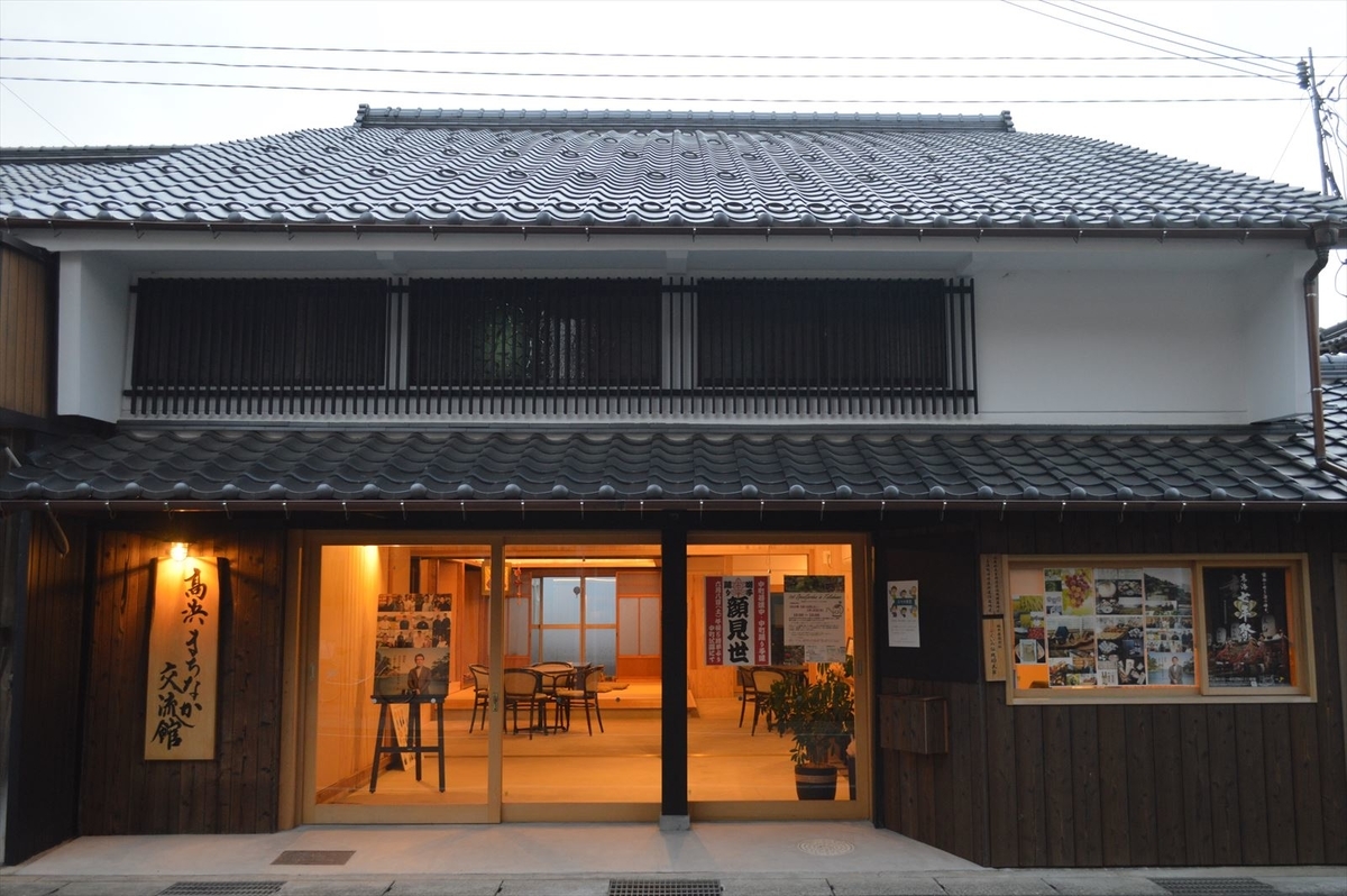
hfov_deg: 62.0
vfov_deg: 43.5
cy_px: 448
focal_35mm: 30
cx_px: 674
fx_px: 1122
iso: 560
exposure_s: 1/30
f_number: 3.8
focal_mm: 20
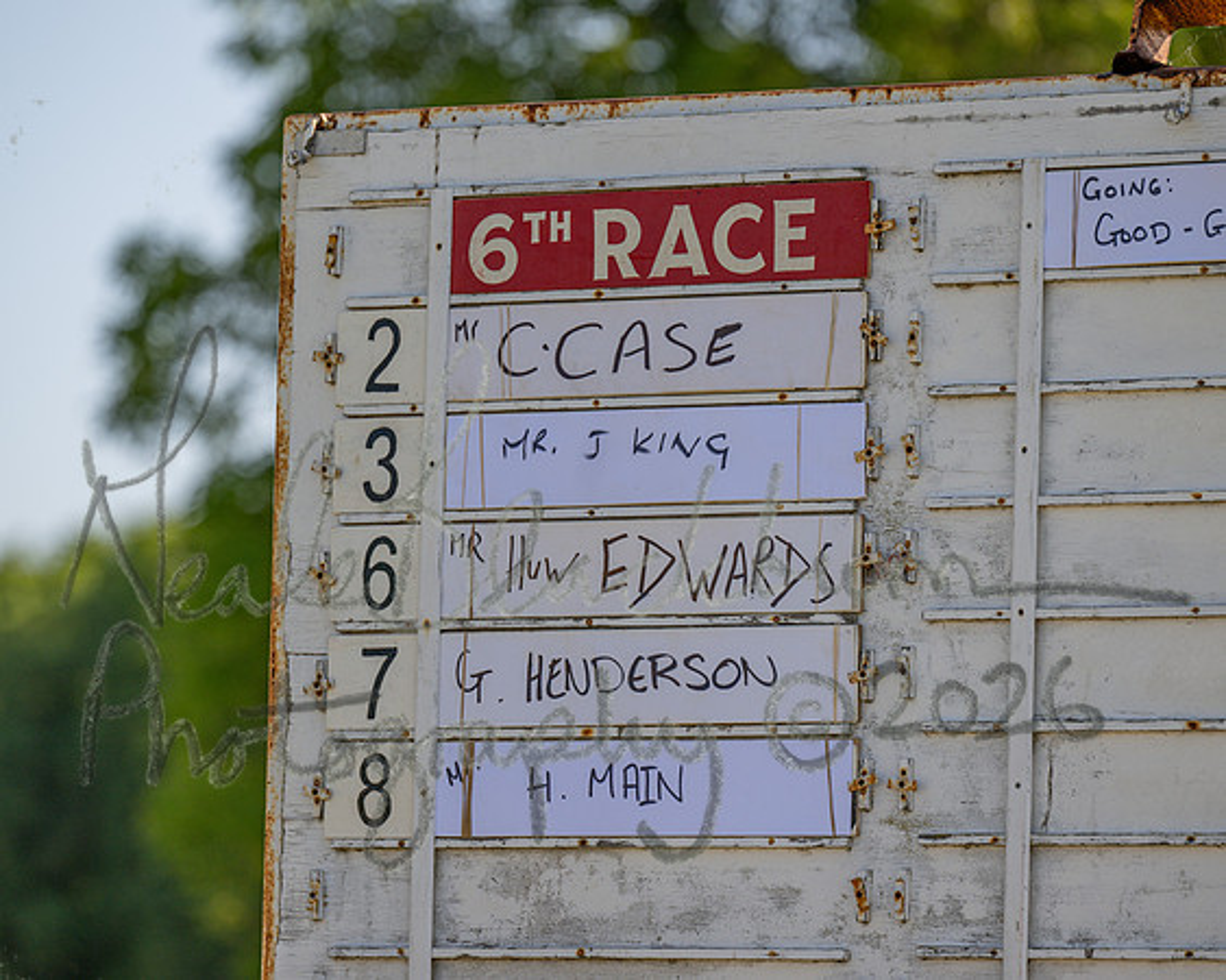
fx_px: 8174
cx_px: 613
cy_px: 490
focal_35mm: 225
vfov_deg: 6.9
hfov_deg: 8.6
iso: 200
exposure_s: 1/1600
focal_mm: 200
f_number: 4
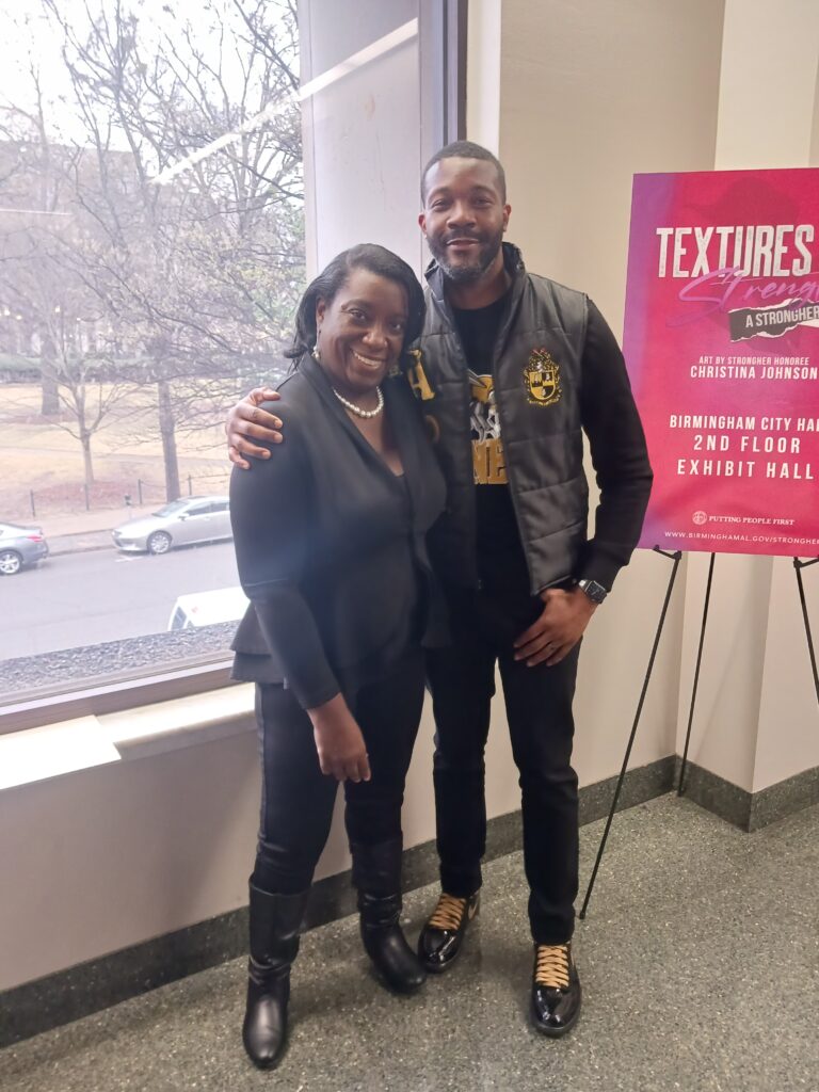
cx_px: 410
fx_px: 852
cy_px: 546
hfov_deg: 51.4
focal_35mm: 27
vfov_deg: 65.3
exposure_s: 1/20
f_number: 1.8
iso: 500
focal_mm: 4
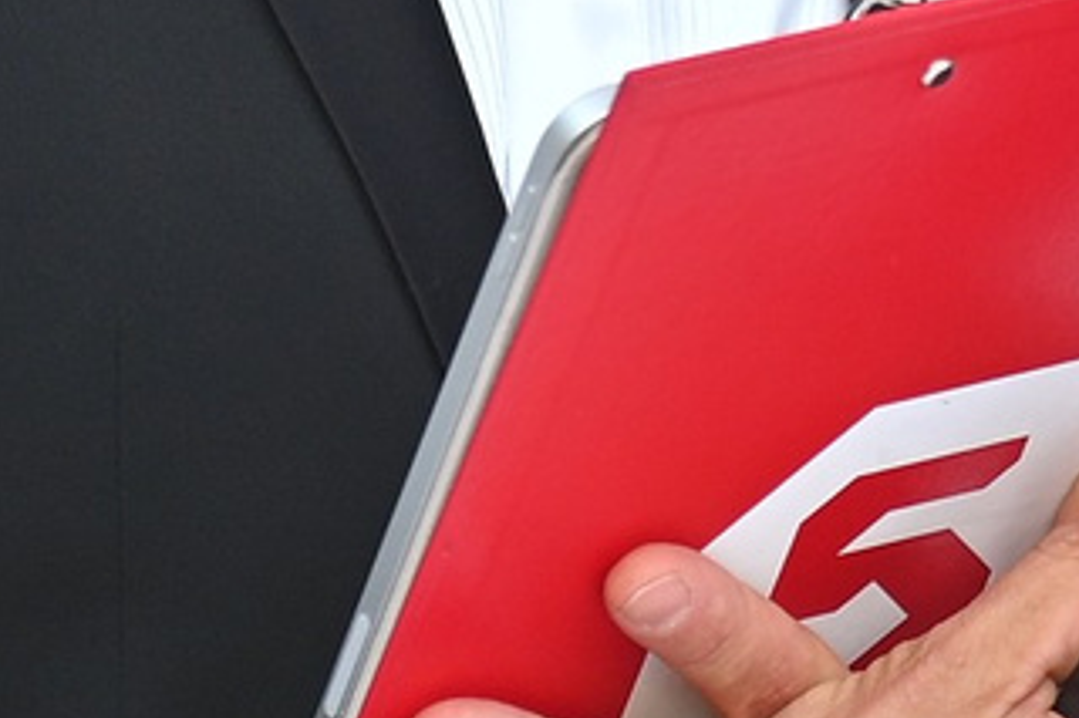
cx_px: 1780
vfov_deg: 1.8
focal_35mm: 776
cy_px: -548
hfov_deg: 2.7
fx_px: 23245
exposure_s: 1/200
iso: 100
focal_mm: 97
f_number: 2.7
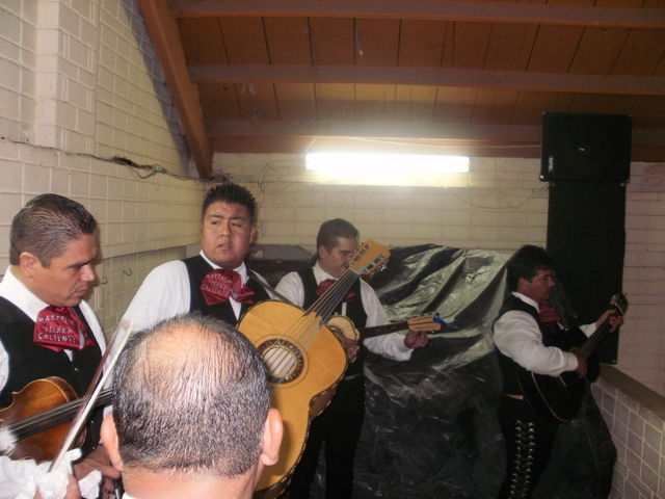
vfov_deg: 39.7
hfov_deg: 51.4
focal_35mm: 36
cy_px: 250
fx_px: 692
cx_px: 332
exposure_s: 1/30
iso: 160
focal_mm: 6.3
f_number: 3.5
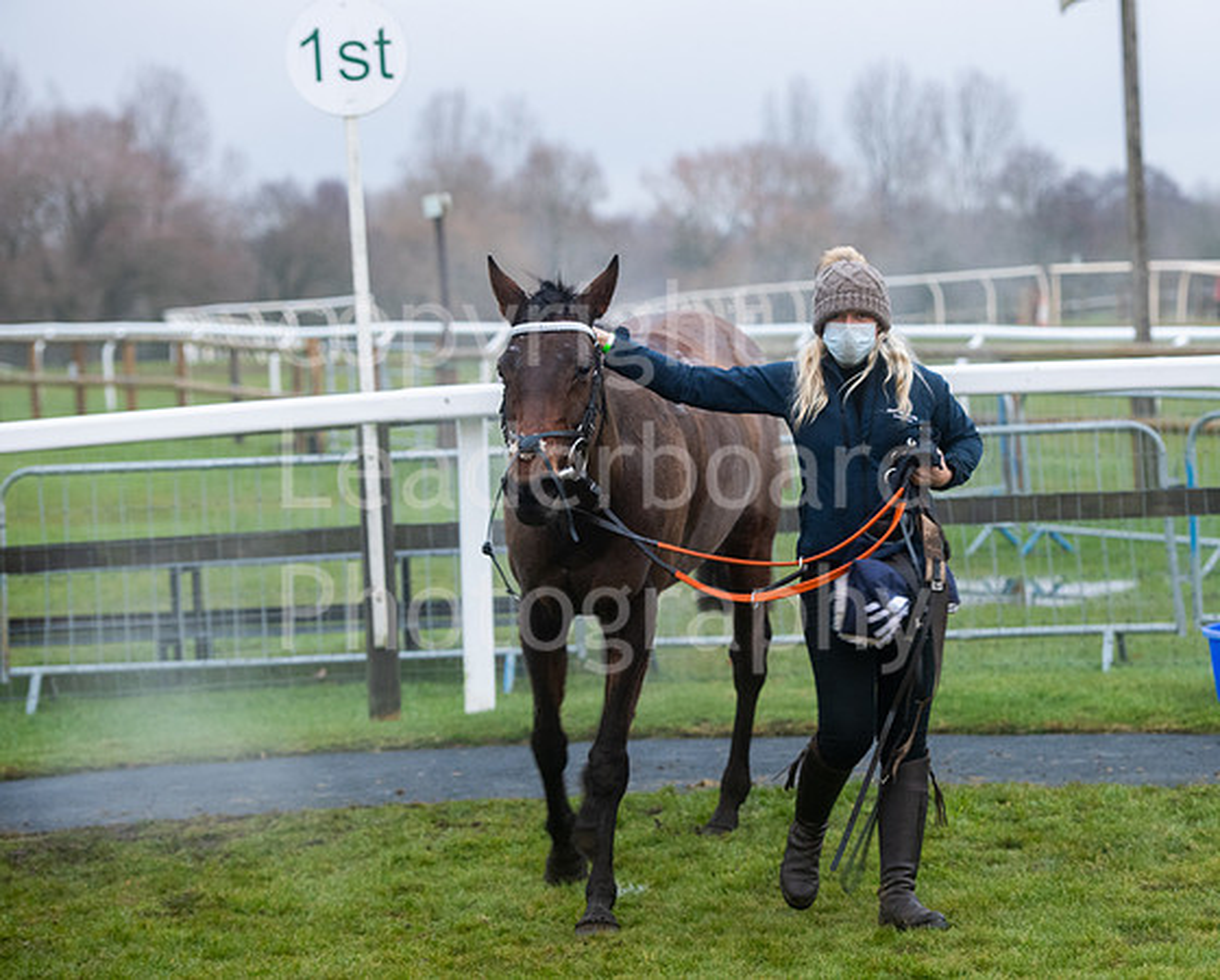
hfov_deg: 16.0
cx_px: 763
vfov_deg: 12.9
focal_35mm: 120
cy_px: 471
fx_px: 4326
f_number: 4.5
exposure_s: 1/100
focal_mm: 102
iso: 1250
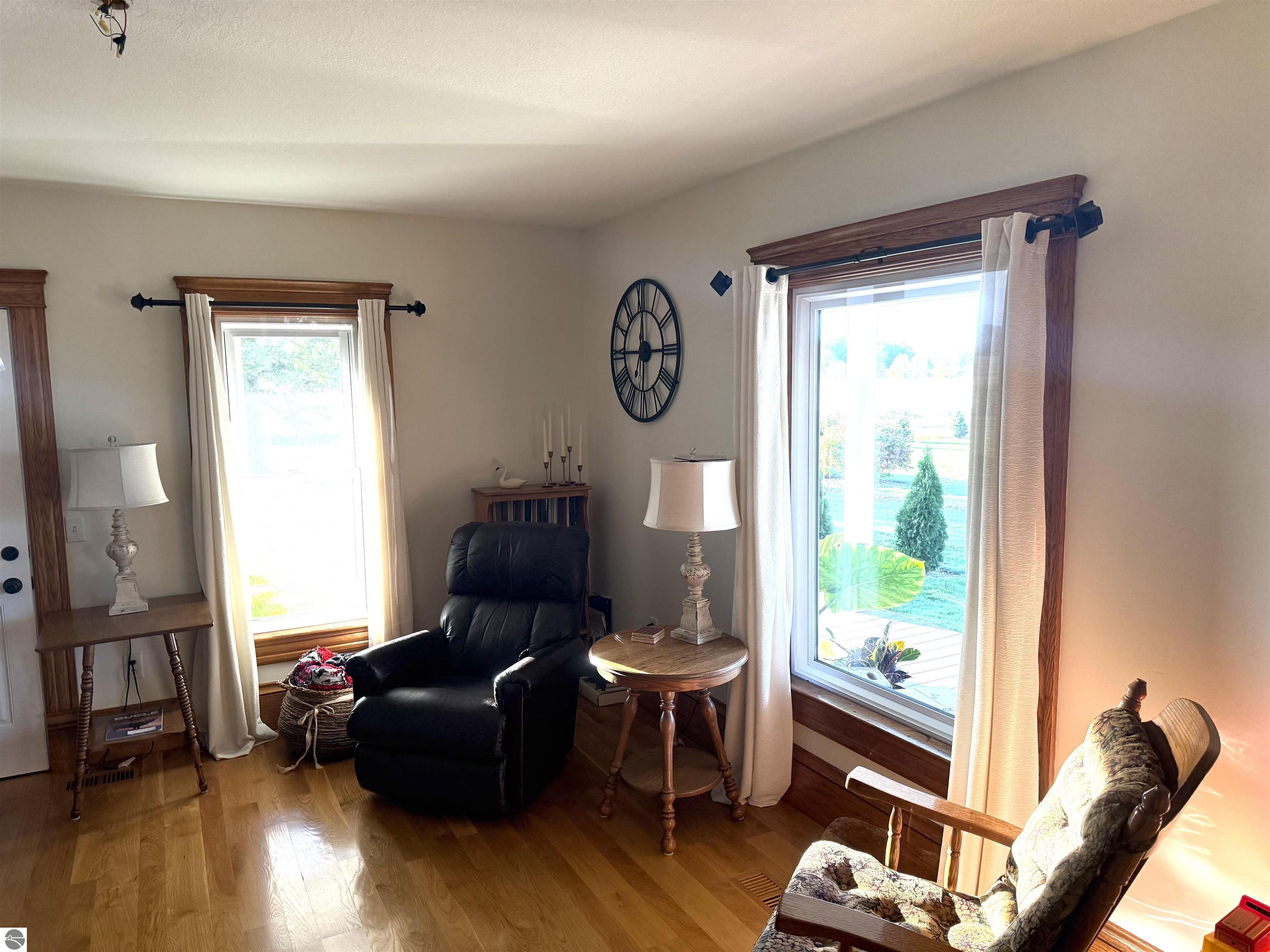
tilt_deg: -5.9
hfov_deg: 71.6
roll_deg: -0.3
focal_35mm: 24
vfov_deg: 56.8
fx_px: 881
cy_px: 476
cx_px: 635
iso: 200
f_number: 1.78
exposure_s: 1/180
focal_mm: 6.76
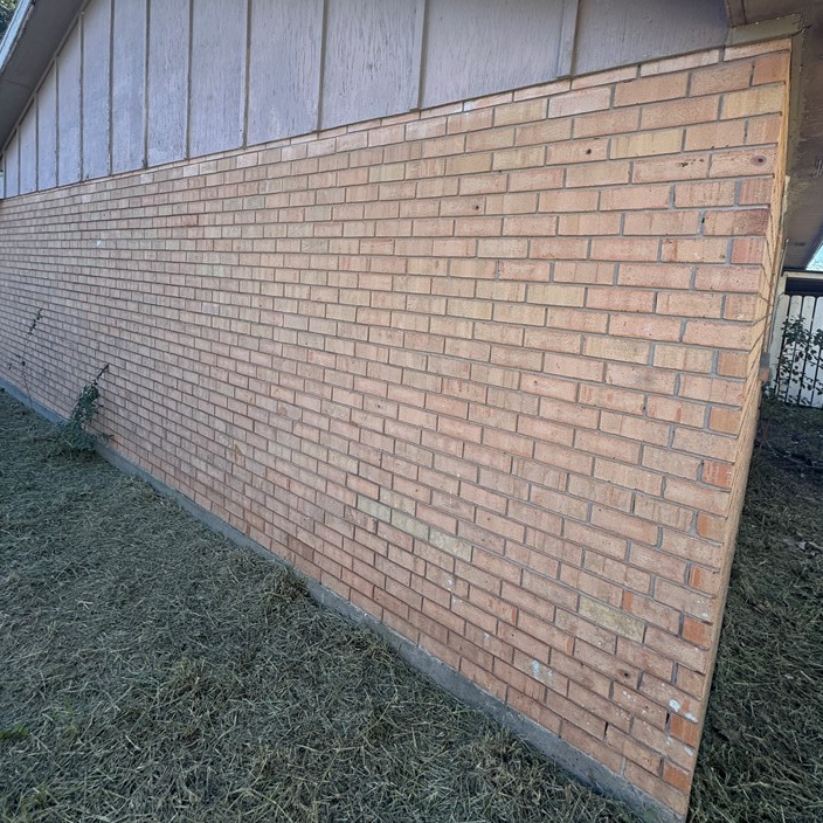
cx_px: 397
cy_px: 330
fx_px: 484
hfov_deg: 80.7
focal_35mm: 18
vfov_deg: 79.8
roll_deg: -3.7
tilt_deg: -3.5
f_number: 2.2
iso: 40
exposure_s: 1/285
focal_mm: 2.22
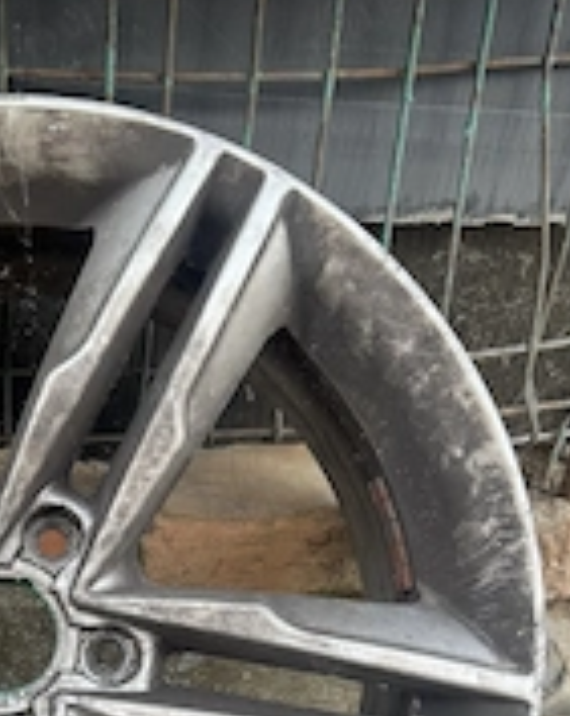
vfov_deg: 33.5
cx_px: 8
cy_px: 651
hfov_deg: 27.0
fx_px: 1121
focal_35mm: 53
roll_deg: -1.2
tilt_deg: -38.7
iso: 80
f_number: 1.78
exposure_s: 1/121
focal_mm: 6.76
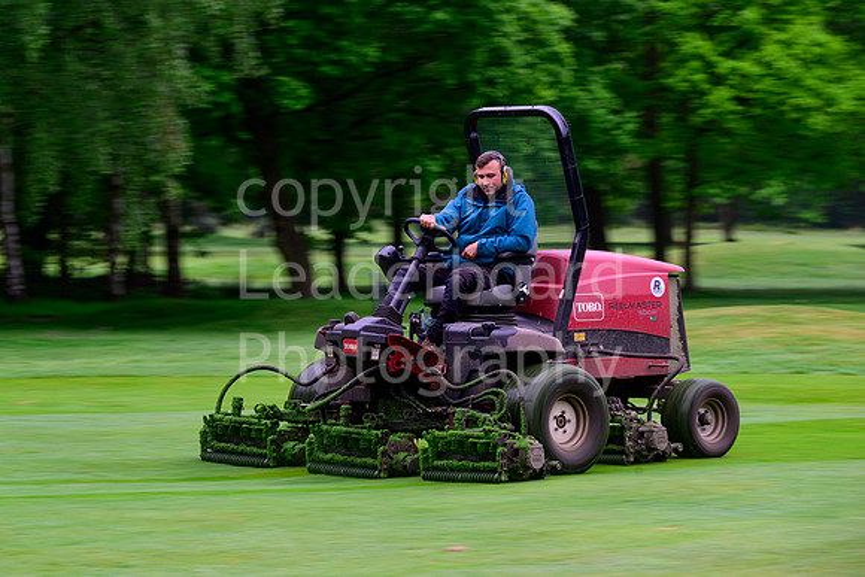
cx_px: 432
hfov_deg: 12.8
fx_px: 3845
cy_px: 288
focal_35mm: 160
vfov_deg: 8.6
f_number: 7.1
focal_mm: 160
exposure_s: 1/25
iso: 80
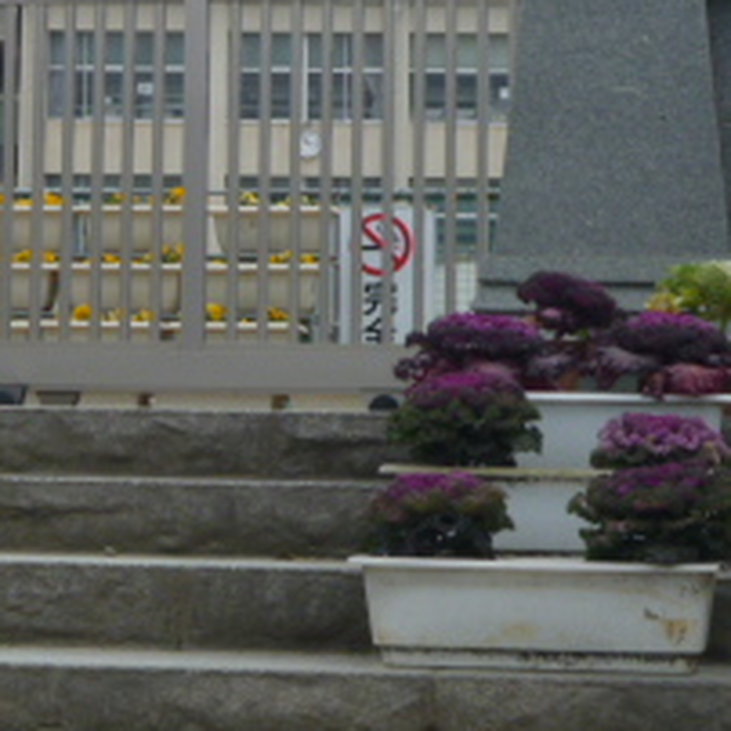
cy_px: 18
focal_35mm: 140
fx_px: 3345
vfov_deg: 12.3
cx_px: 156
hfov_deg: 12.4
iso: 100
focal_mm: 8.9
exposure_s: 1/400
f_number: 4
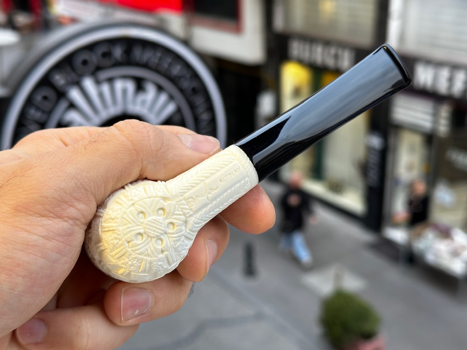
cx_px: 234
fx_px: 648
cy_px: 175
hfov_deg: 39.7
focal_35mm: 48
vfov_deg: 30.3
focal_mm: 6.86
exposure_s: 1/50
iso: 64
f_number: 1.78
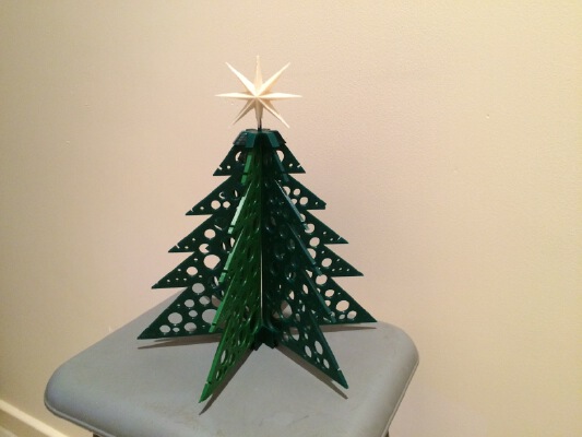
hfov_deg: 61.6
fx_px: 488
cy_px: 218
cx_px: 291
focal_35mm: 29
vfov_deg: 48.2
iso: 250
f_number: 2.2
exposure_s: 1/25
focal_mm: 4.15
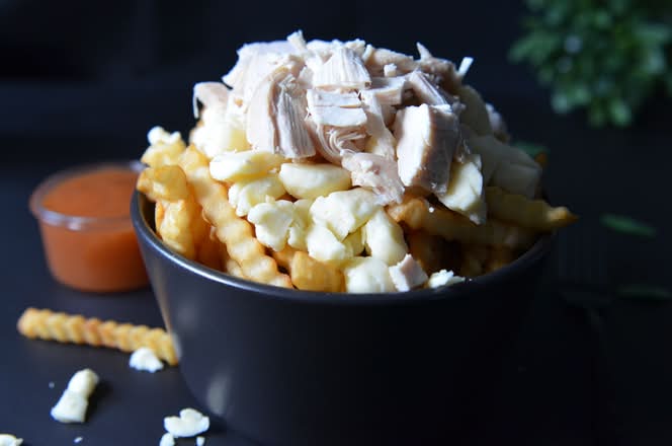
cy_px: 223
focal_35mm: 42
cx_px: 336
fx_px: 782
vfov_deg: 31.8
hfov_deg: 46.5
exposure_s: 1/60
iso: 1400
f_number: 4
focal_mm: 28
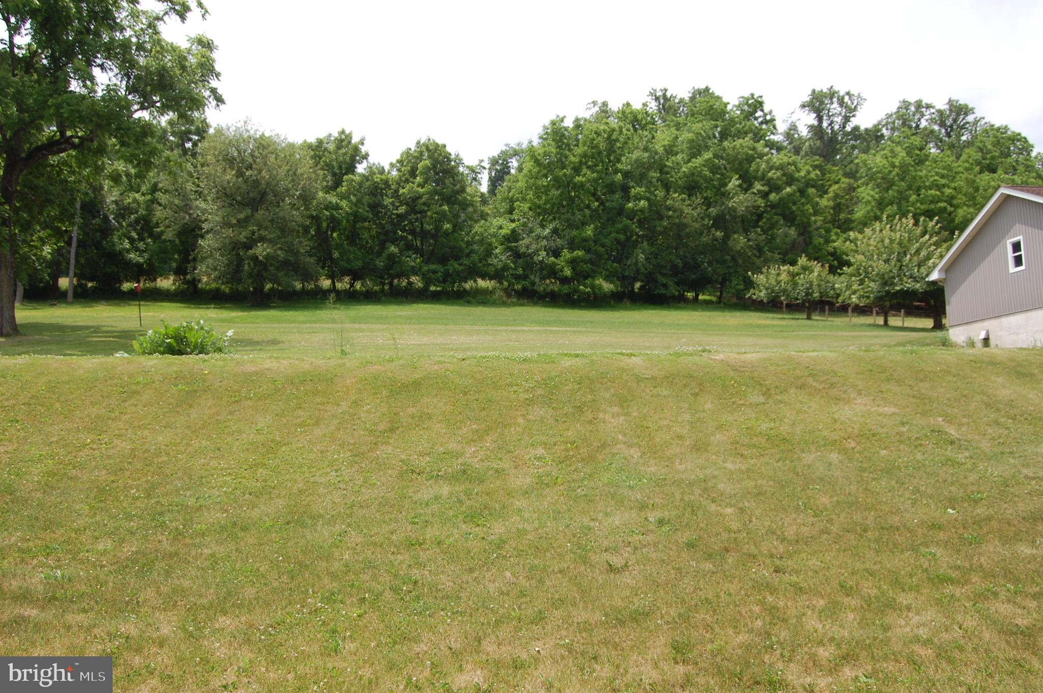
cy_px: 346
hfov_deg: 33.4
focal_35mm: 60
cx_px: 522
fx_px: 1737
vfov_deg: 22.6
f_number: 10
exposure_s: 1/400
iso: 200
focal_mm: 40
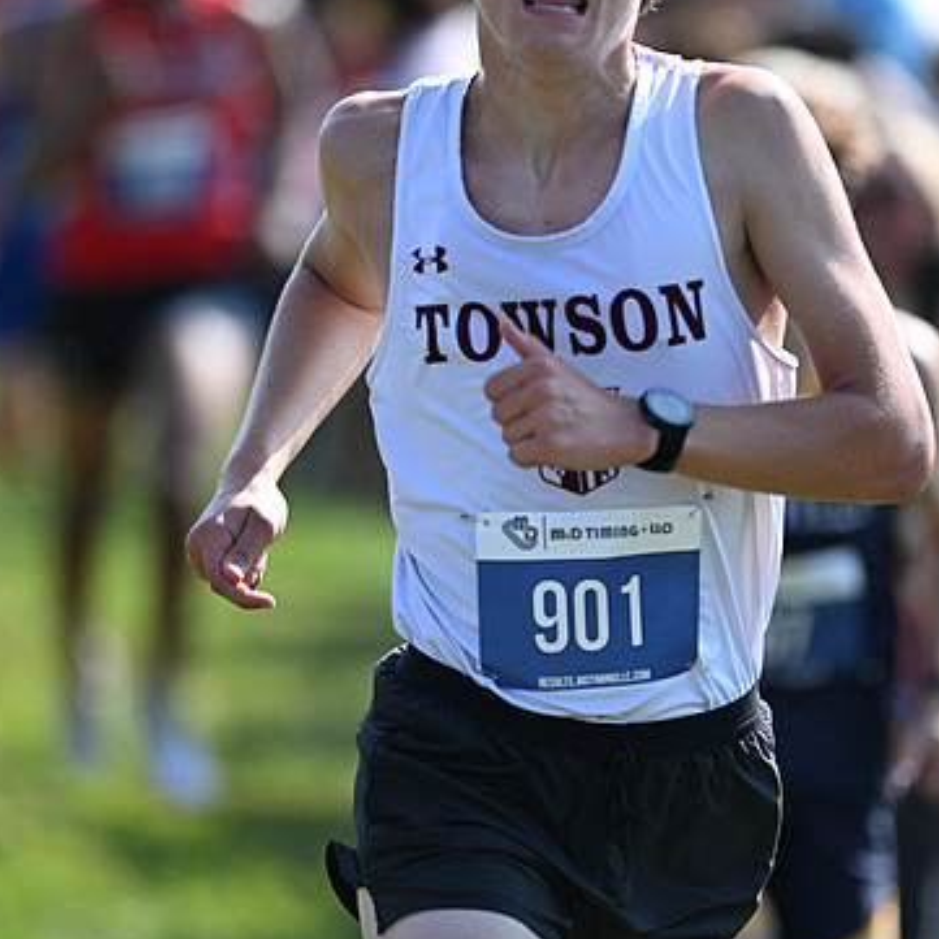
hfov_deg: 4.3
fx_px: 12583
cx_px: 485
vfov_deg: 4.3
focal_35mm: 410
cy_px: 434
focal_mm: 300
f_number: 2.8
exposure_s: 1/1600
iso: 200
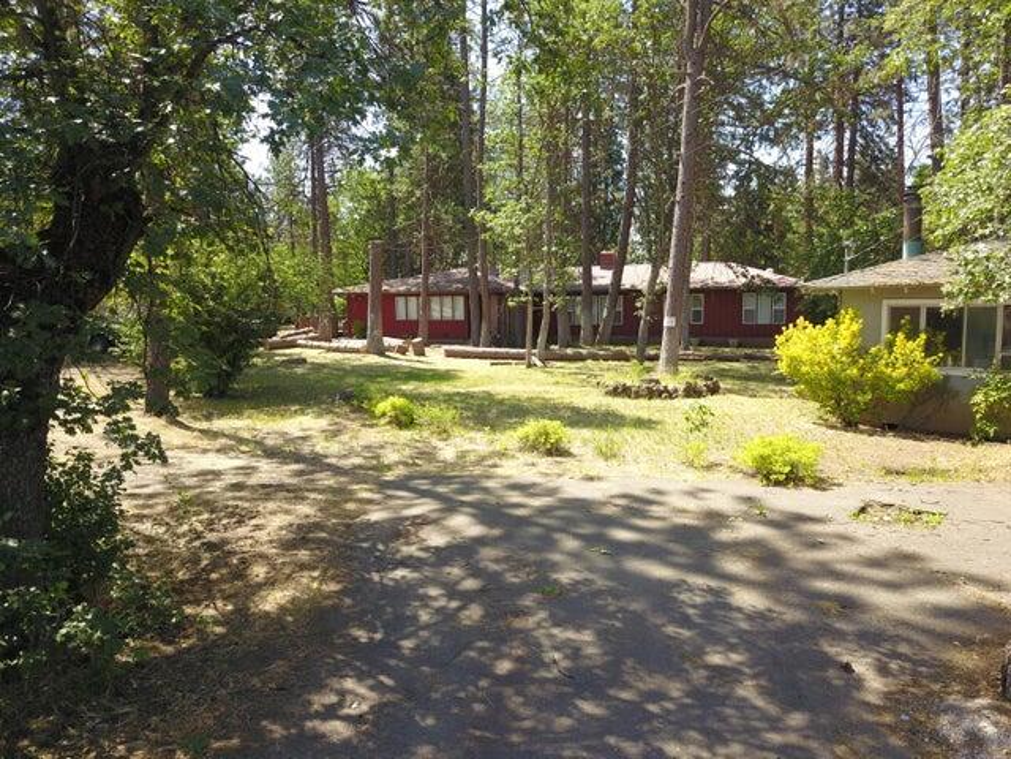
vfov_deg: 53.1
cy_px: 380
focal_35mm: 26
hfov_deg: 67.3
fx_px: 759
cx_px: 506
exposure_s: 1/277
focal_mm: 4.73
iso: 100
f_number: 2.2
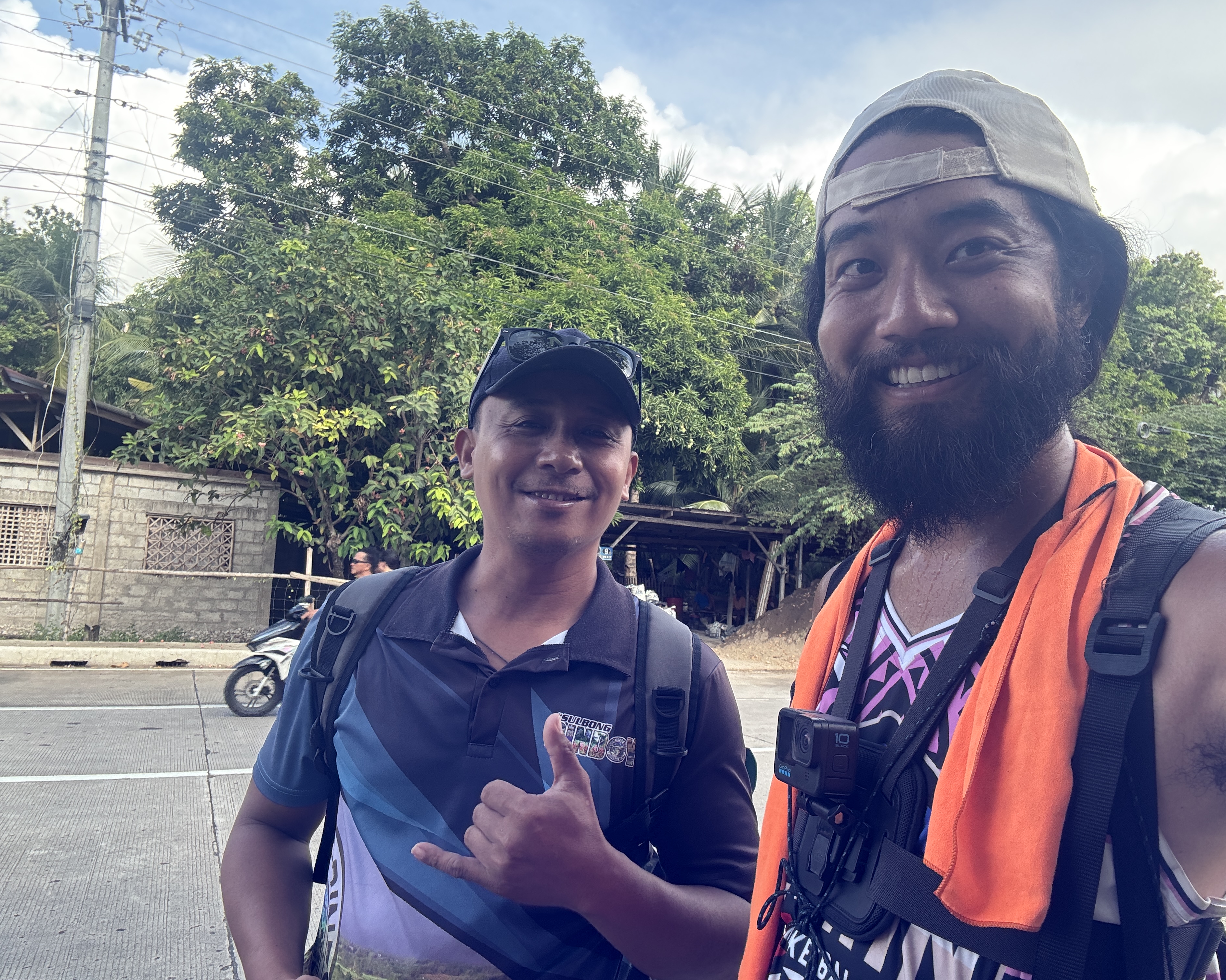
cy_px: 490
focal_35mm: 24
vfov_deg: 58.8
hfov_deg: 70.3
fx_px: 871
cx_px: 626
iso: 25
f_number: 1.9
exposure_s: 1/173
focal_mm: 2.69
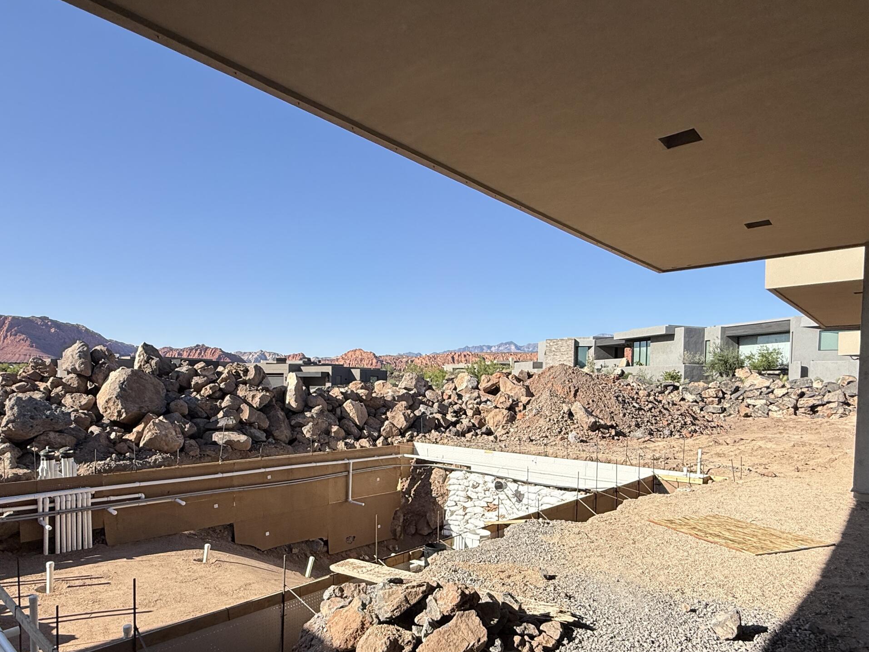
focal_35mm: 22
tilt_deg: -1.2
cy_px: 408
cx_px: 420
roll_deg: -0.8
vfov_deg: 60.3
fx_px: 552
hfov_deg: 76.4
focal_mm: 2.22
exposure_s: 1/1901
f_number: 2.2
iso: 50
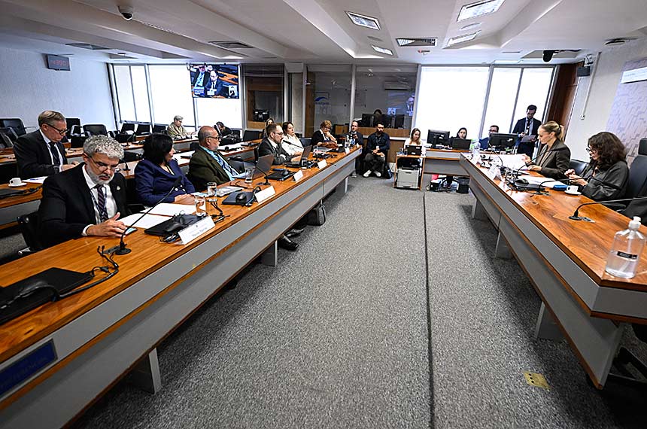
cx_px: 324
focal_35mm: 18
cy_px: 214
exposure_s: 1/200
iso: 4000
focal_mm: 18
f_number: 4
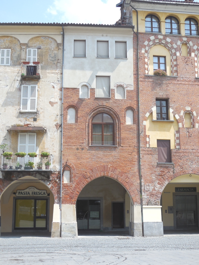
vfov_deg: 36.2
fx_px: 406
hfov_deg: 27.5
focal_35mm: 53
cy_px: 132
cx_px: 100
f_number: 4
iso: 125
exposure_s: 1/800
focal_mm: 9.4
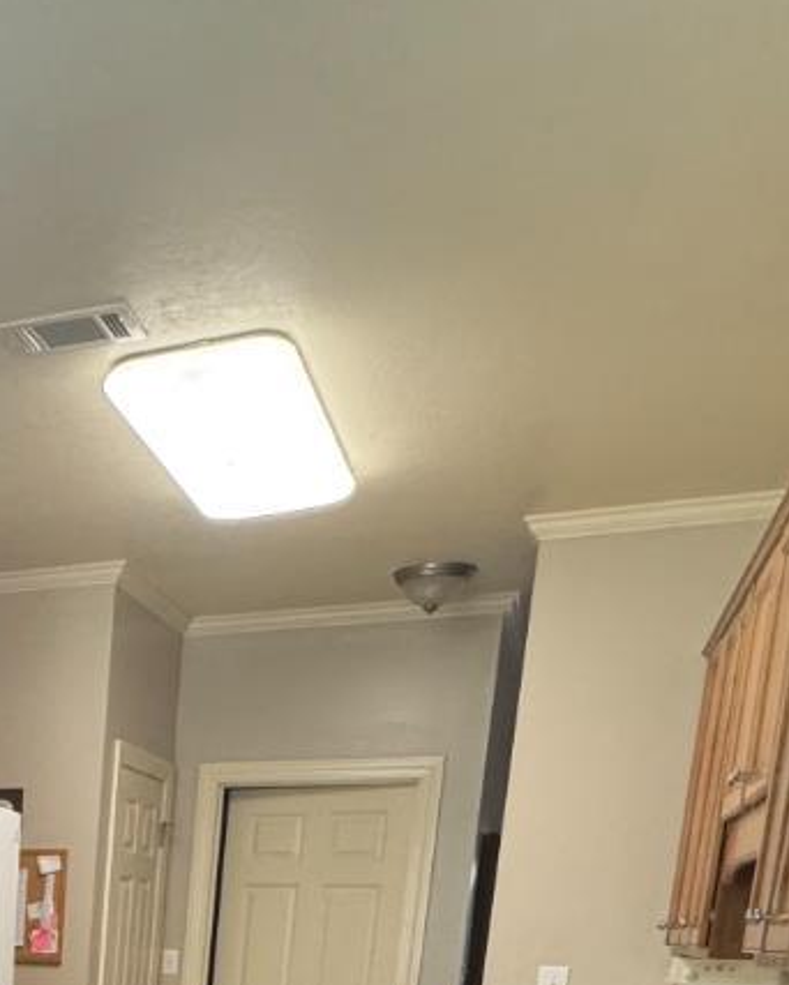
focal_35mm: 48
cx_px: -245
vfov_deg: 31.7
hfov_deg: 26.5
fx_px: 1400
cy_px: 1210
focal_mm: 2.22
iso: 250
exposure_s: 1/120
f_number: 2.2
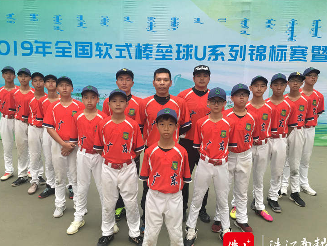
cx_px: 157
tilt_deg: -10.7
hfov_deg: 56.8
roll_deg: -0.7
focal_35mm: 32
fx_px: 302
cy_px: 134
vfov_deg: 44.1
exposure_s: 1/33
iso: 25
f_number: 2.2
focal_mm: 4.15
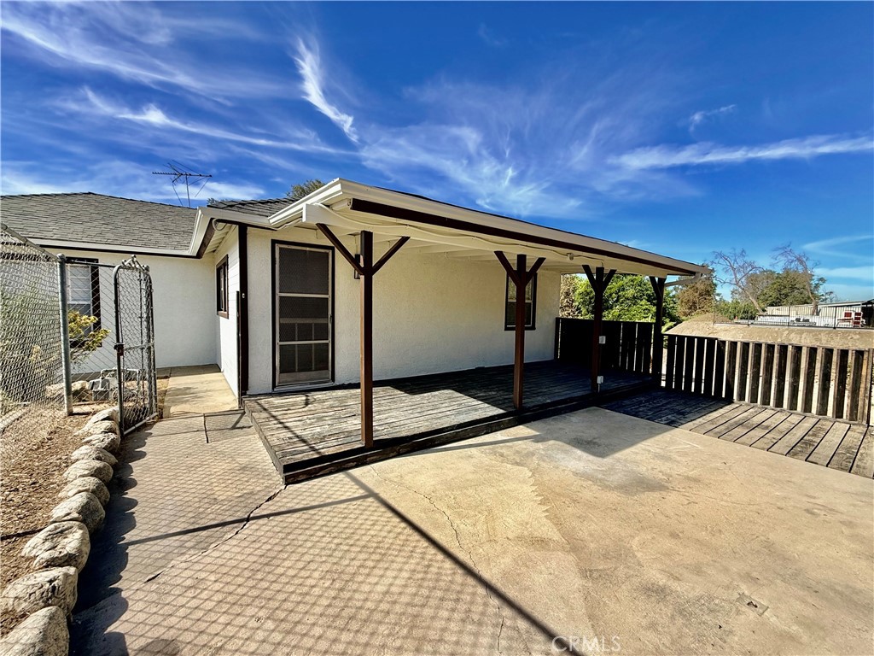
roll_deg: -1.3
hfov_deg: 102.1
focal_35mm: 14
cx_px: 437
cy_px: 328
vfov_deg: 85.7
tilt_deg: -2.5
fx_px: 353
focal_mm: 2.22
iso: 50
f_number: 2.2
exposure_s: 1/1087
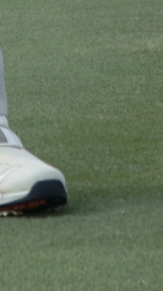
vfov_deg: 4.6
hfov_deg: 2.6
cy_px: -519
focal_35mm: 459
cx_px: 230
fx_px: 3531
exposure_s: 1/320
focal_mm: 27
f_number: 5.6
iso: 100
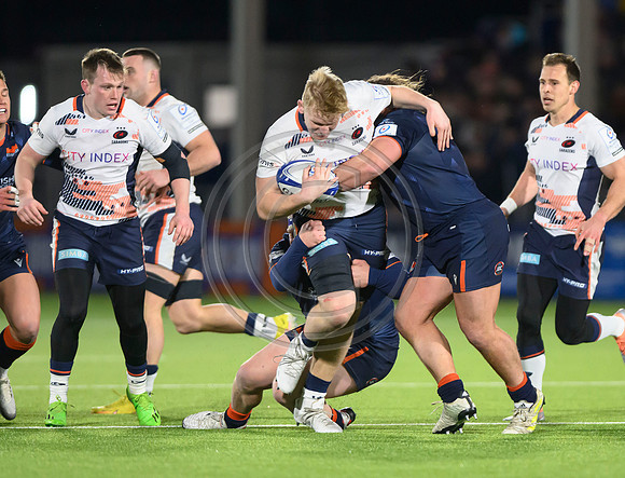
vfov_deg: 2.0
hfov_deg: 2.7
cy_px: 296
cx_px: 416
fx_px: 13343
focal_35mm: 734
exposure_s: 1/1000
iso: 4000
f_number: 3.2
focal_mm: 400
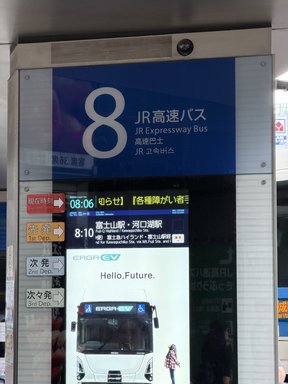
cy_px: 192
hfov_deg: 14.8
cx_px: 144
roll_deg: -0.2
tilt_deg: +4.3
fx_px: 1109
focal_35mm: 100
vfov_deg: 19.6
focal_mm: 16.89
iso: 125
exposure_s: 1/121
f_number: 2.8
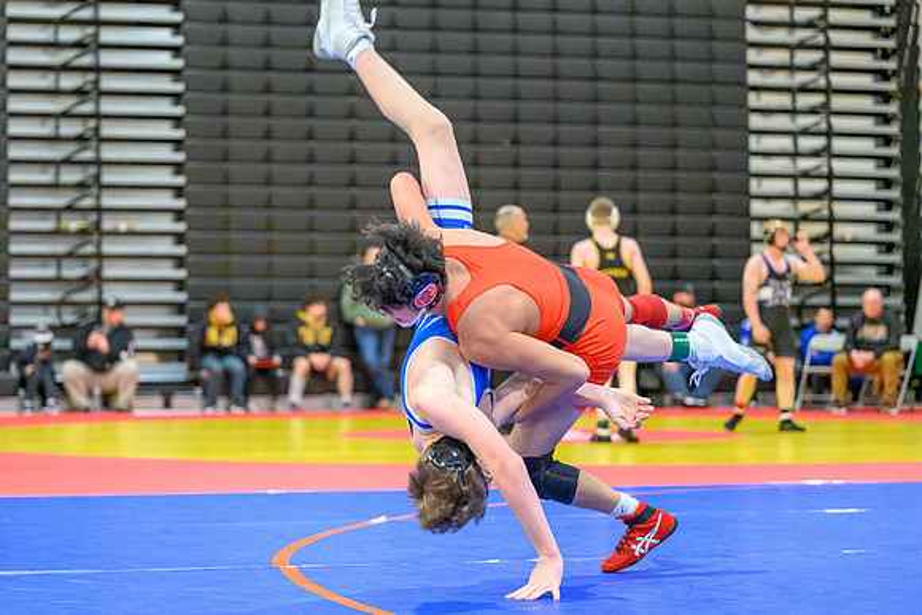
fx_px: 2443
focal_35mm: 95
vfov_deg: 14.4
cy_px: 306
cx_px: 367
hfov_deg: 21.3
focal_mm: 79
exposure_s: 1/800
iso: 14400
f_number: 2.8
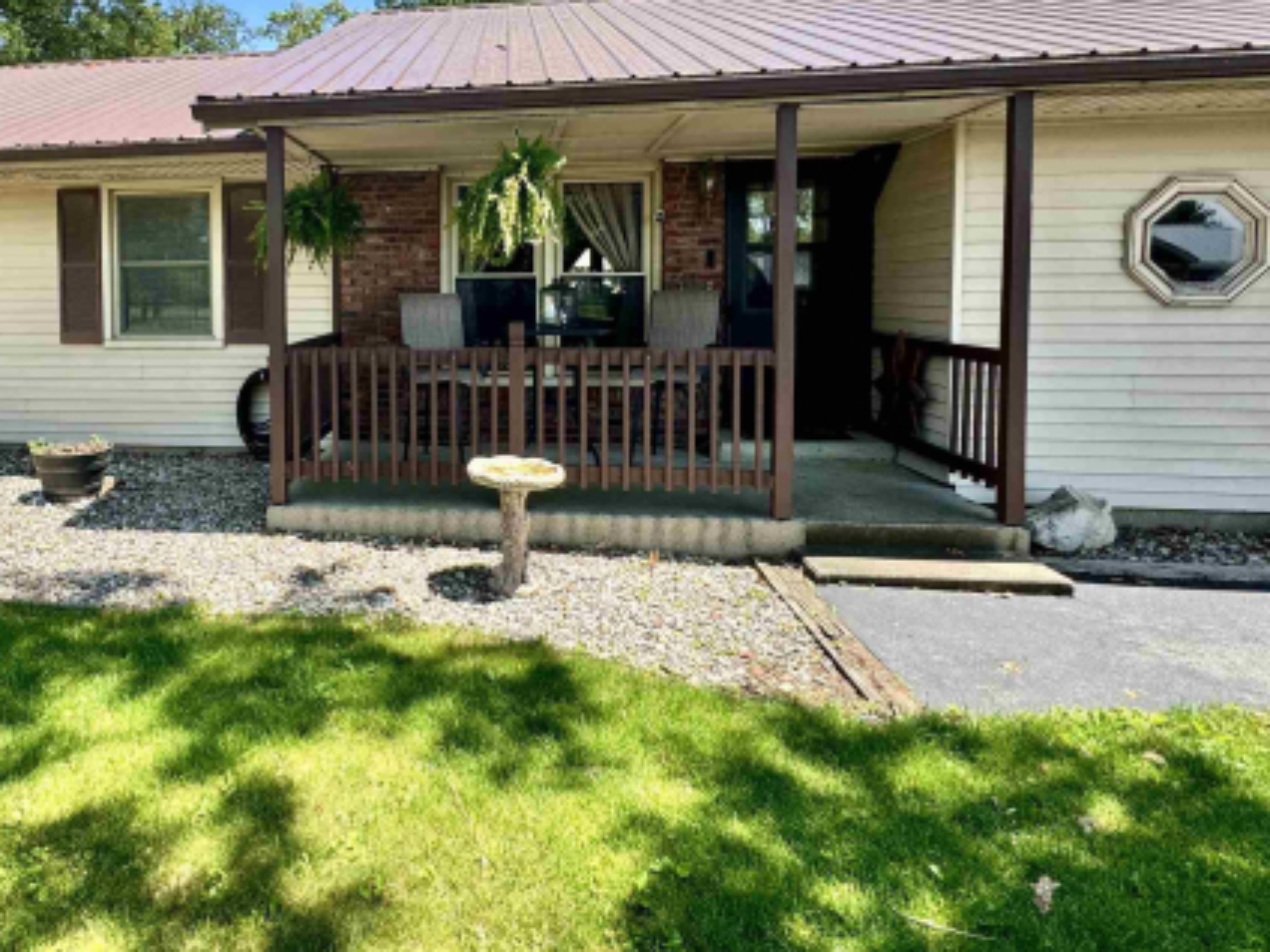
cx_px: 388
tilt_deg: -3.4
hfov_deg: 73.2
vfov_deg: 59.8
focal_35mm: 22
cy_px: 326
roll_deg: +0.1
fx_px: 807
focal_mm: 2.22
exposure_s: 1/470
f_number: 2.2
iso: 40
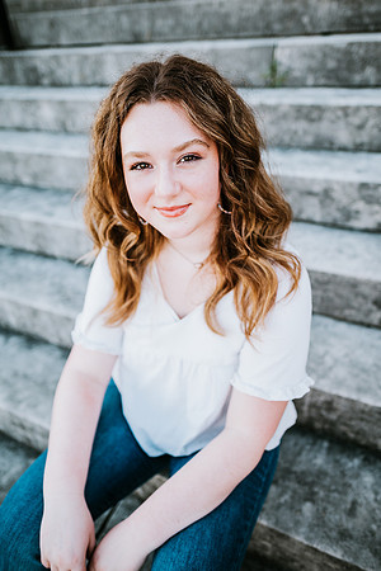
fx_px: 381
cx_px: 190
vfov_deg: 73.7
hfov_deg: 53.1
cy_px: 286
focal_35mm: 24
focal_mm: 24
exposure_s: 1/500
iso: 100
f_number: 2
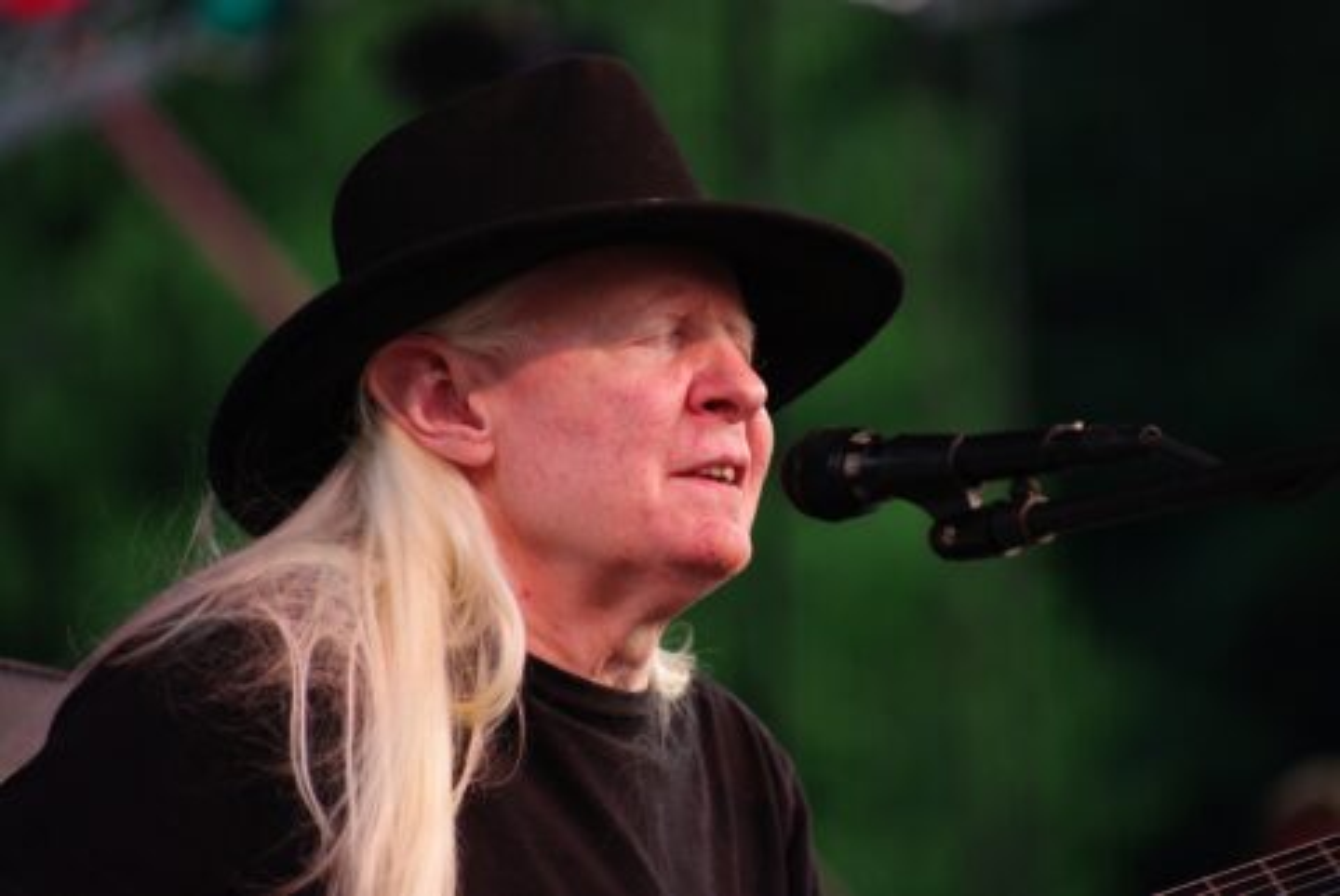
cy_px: 448
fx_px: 7544
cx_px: 670
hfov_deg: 10.2
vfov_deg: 6.8
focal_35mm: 202
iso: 400
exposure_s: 1/125
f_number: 2.8
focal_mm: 135
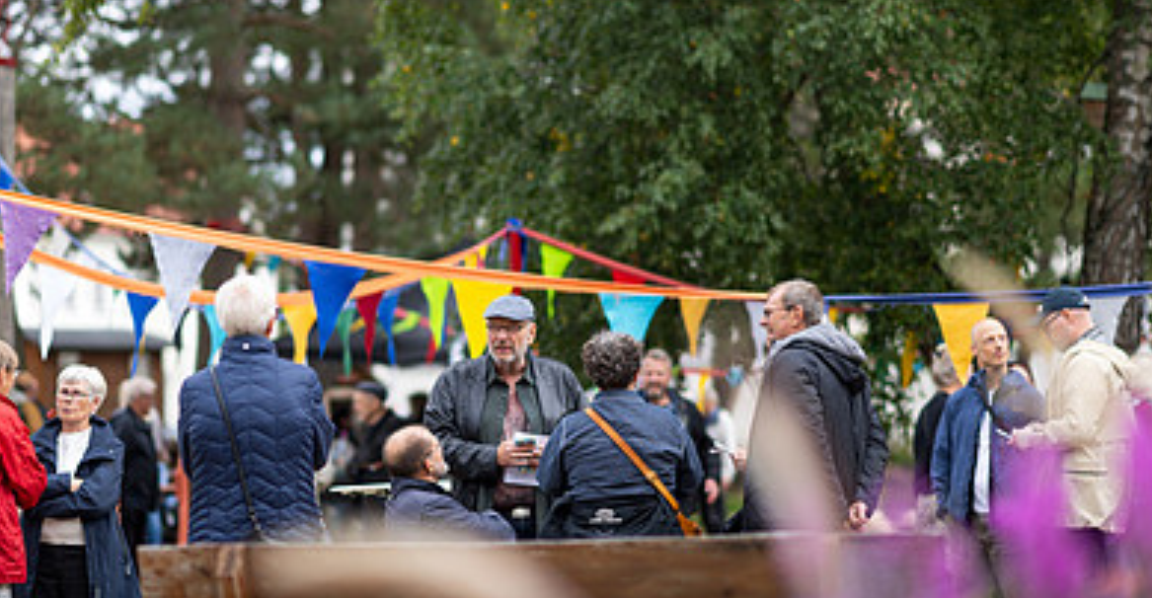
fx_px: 4080
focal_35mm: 136
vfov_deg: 8.4
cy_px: 287
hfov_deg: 16.1
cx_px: 570
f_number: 1.4
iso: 100
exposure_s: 1/800
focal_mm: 85
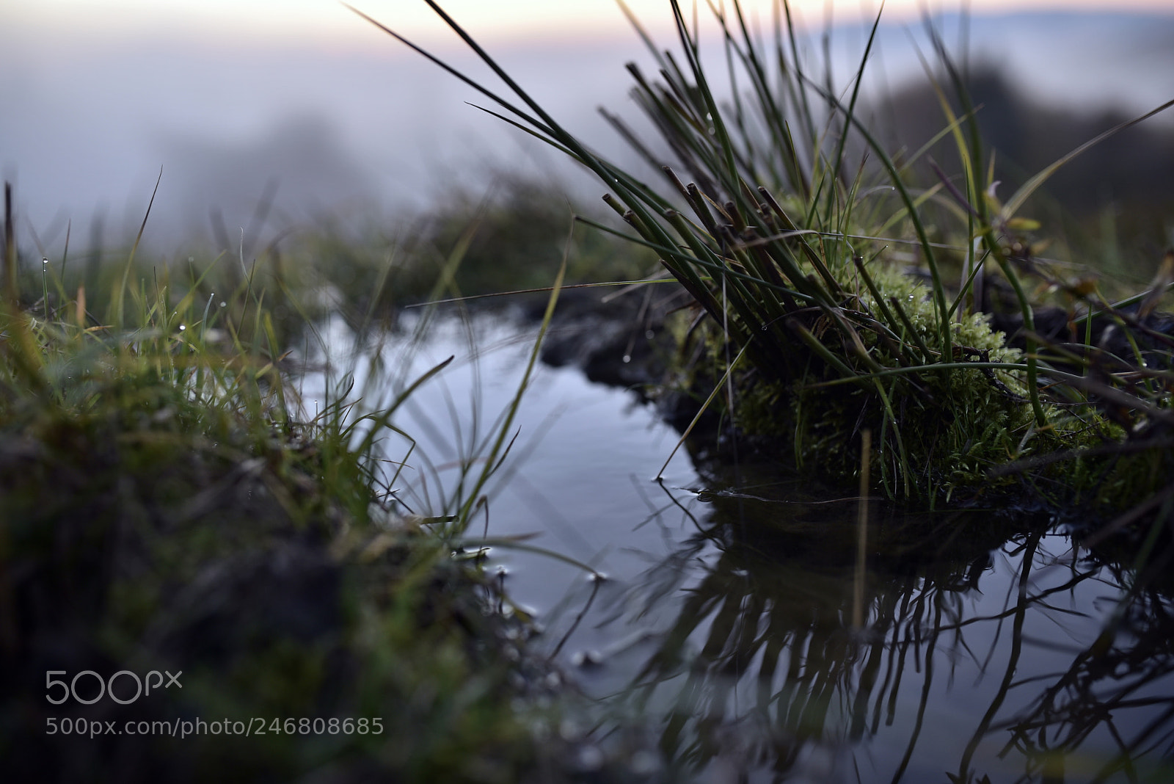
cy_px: 392
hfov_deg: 54.4
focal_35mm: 35
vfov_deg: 37.9
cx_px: 587
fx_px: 1142
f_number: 2.5
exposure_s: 1/160
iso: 100
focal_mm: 35
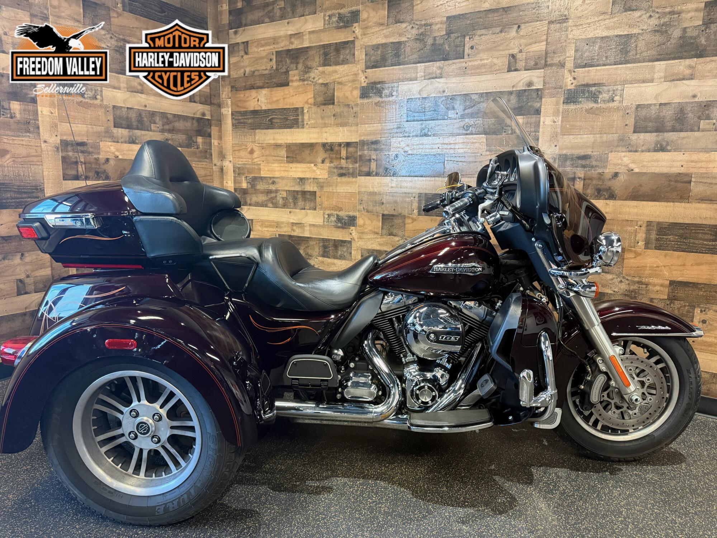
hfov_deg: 71.6
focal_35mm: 24
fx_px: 497
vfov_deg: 56.8
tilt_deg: -10.6
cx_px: 358
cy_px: 269
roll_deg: -1.0
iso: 500
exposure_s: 1/60
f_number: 1.78
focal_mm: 6.76
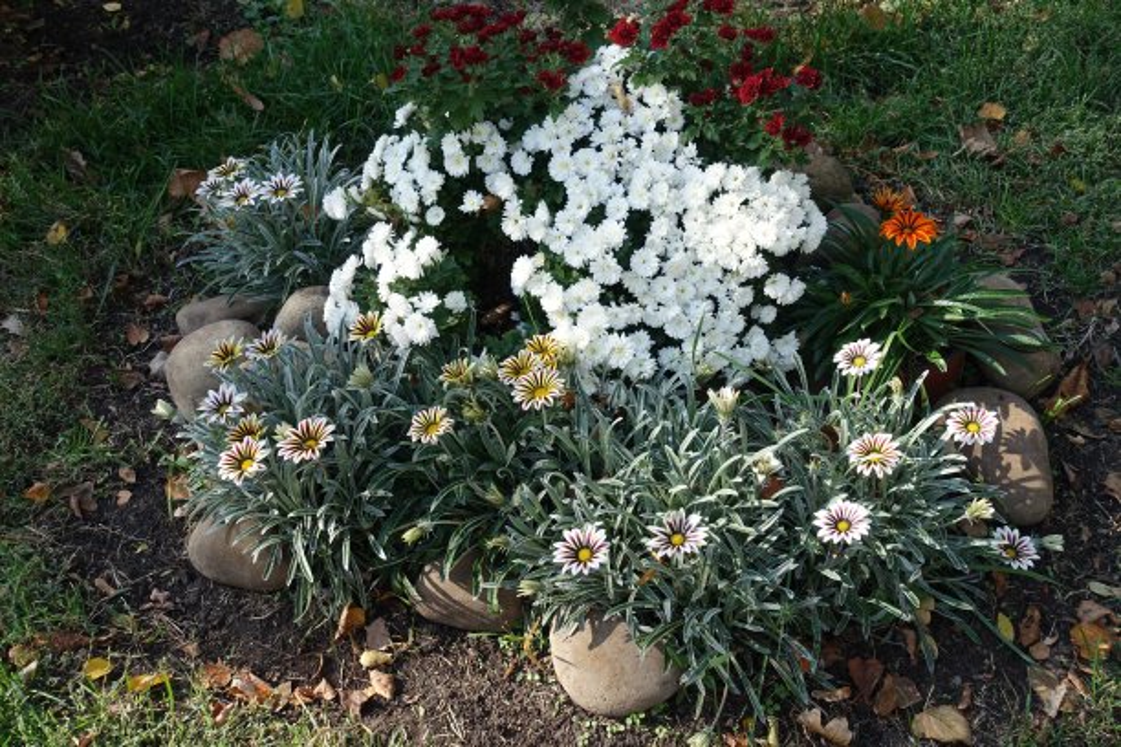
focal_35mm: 40
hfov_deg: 48.5
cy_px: 374
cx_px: 560
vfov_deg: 33.4
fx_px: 1245
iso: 125
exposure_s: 1/200
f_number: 4
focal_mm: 14.5
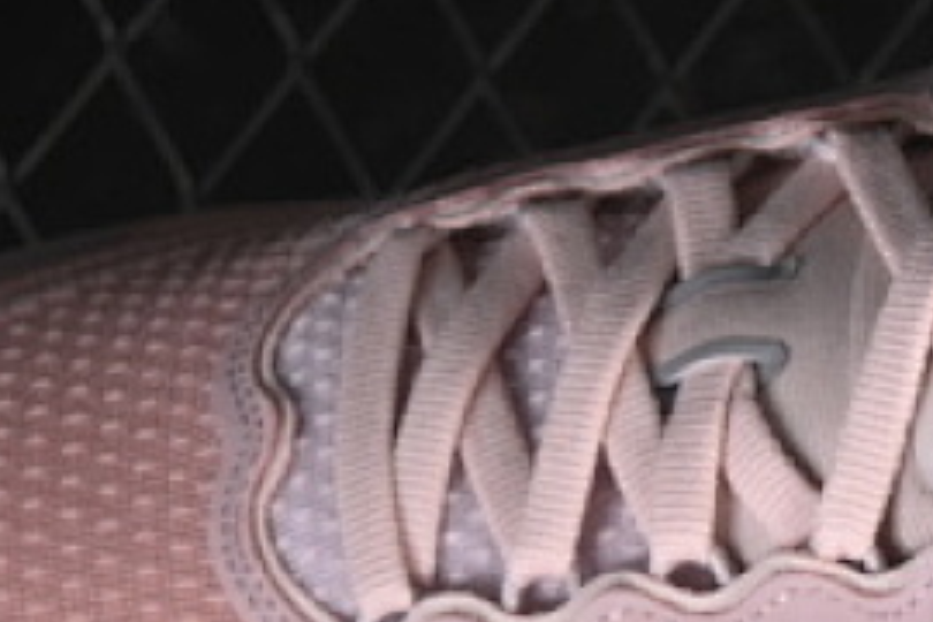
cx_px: 916
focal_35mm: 300
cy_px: 1099
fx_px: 7774
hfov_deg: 6.8
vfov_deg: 4.5
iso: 160
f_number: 7.1
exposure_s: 1/80
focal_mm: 50
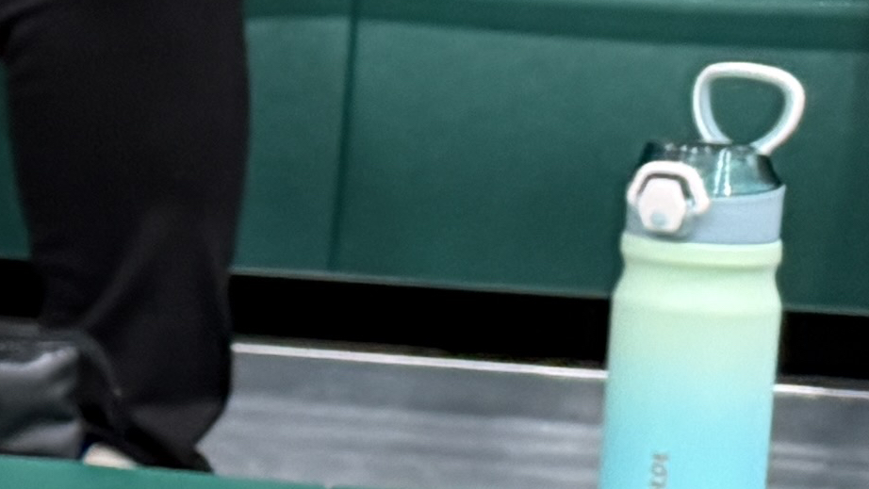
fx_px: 3734
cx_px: -1613
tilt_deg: -9.4
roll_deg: -1.0
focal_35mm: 162
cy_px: 227
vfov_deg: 7.5
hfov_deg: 10.3
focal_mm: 6.76
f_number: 1.78
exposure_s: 1/60
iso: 500
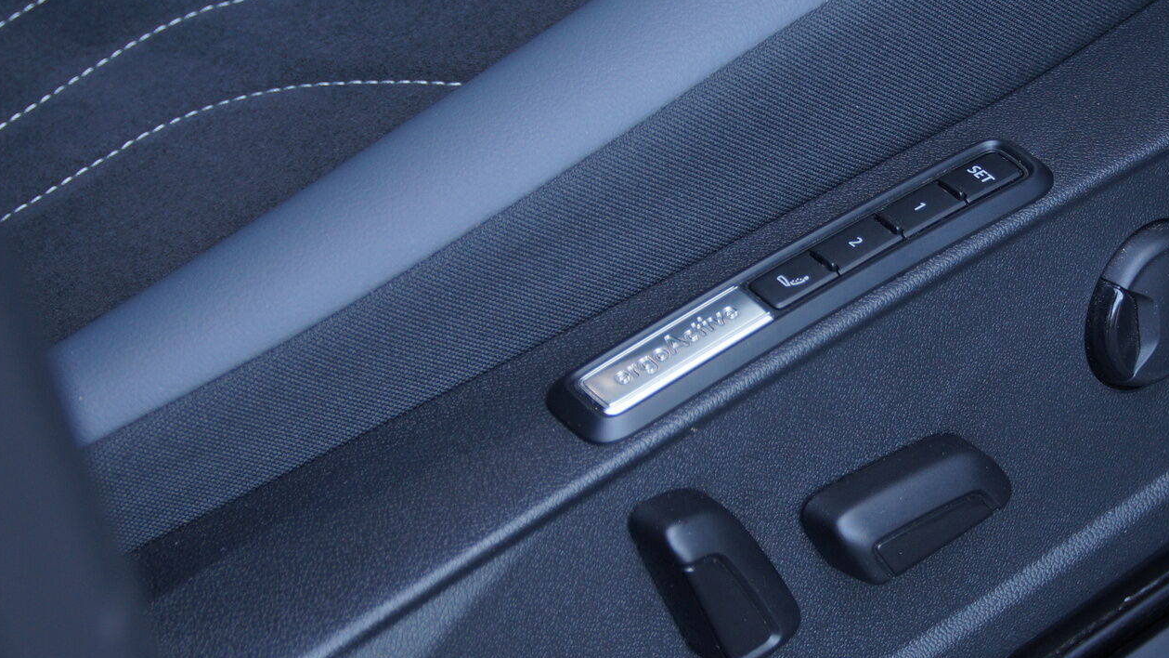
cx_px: 852
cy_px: 302
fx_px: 3341
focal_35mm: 108
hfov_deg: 19.7
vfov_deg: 11.2
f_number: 4.5
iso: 250
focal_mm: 45
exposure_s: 1/80
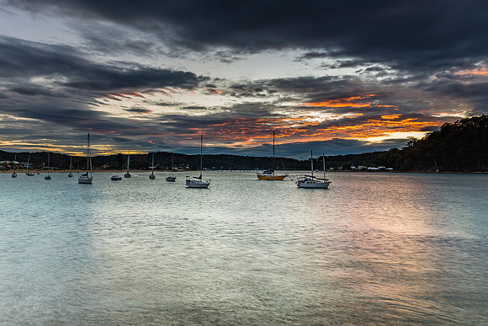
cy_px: 137
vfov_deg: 46.0
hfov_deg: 65.1
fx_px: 382
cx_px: 253
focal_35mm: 28
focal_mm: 16
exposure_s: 1/1.25
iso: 50
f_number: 9
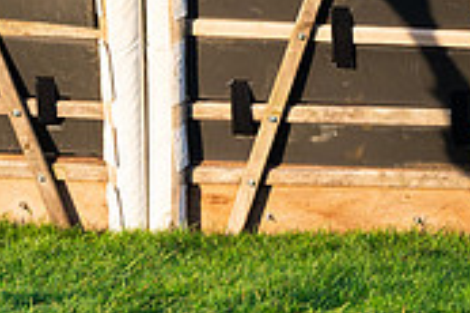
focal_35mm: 814
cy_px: -211
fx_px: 10617
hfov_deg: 2.5
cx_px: -224
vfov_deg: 1.7
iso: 800
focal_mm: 170
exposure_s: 1/3200
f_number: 3.5
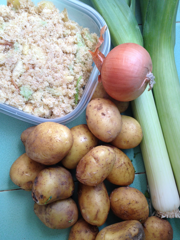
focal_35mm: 35
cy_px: 120
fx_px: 243
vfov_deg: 52.6
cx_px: 90
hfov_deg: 40.7
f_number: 2.4
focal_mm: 4.28
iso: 64
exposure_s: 1/40
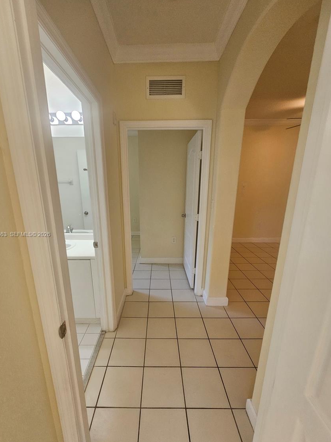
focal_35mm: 14
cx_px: 155
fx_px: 178
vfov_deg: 101.9
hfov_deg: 85.6
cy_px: 235
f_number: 2.2
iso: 125
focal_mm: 2.2
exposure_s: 1/60
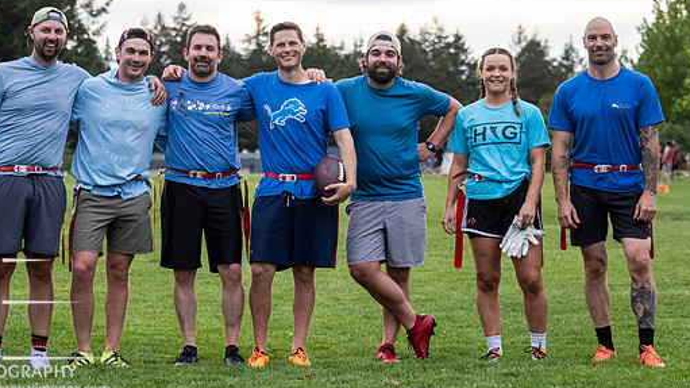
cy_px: 130
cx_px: 305
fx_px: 2341
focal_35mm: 128
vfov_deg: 9.5
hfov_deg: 16.8
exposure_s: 1/1250
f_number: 2.8
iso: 1250
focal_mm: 50
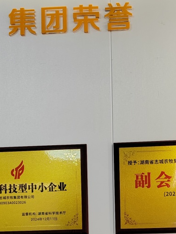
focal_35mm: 78
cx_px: 95
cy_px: 237
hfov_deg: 18.9
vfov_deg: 23.9
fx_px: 529
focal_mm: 6.14
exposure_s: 1/100
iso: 500
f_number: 1.8
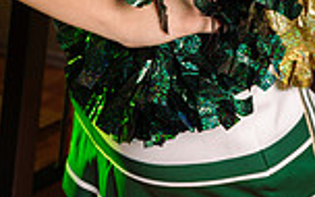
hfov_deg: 9.9
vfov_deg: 6.0
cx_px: 176
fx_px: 1811
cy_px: -234
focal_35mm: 211
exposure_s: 1/250
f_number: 5.6
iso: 125
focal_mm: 70
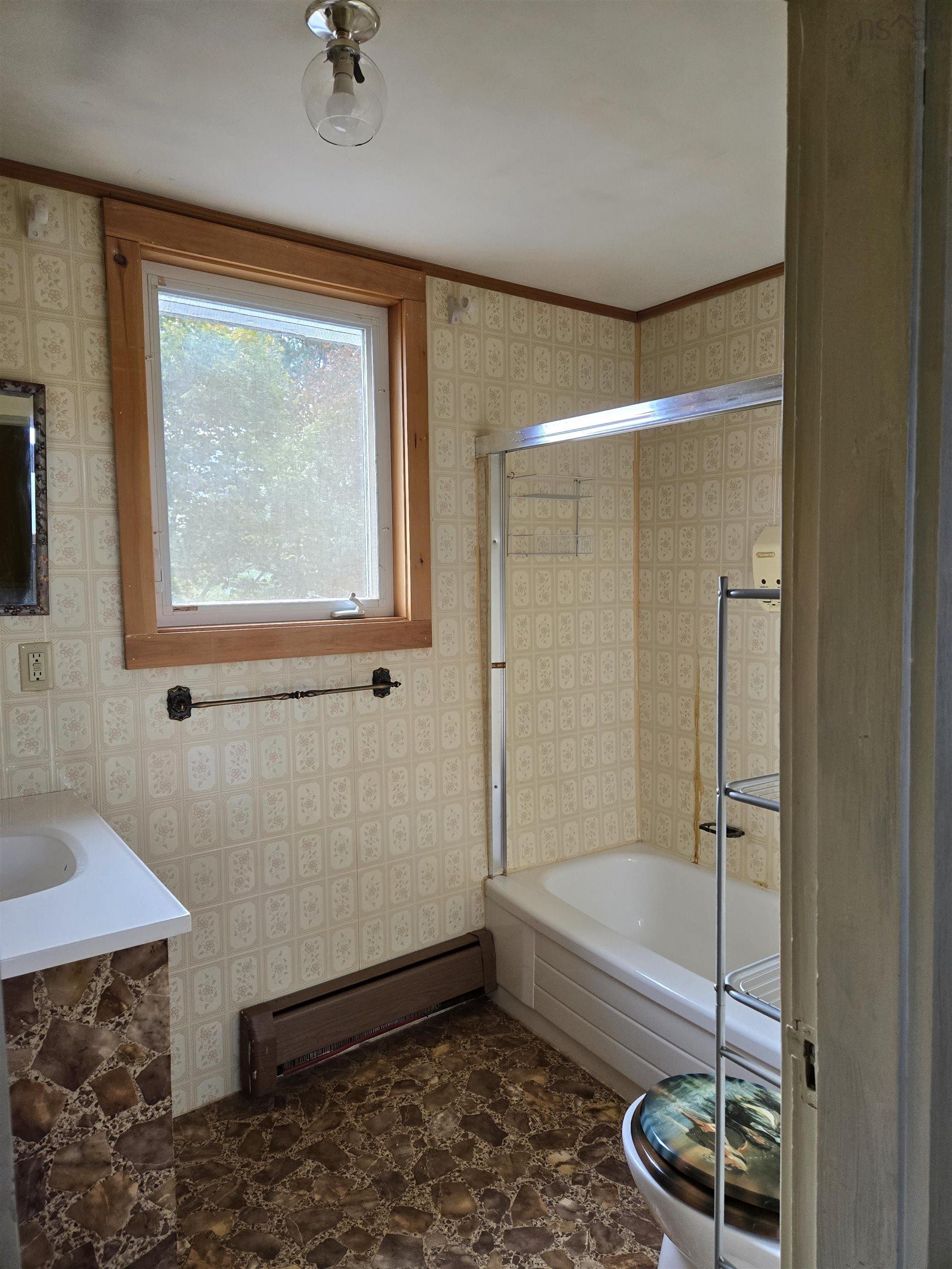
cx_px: 476
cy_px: 634
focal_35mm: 23
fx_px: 843
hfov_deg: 58.9
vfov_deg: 73.9
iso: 125
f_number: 1.8
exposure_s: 1/180
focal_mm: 5.4
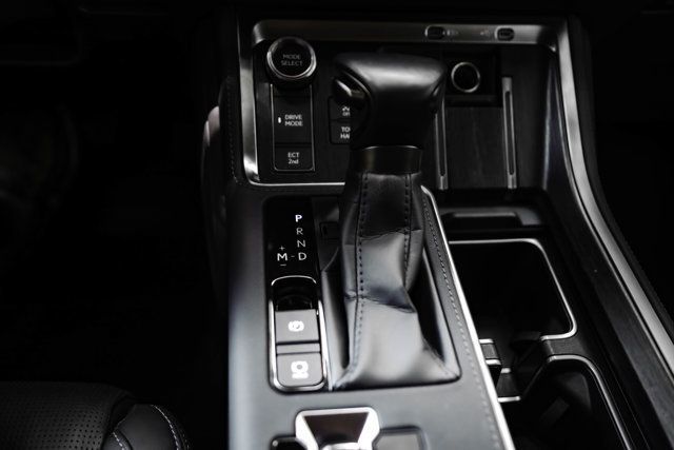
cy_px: 225
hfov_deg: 58.7
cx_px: 337
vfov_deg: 41.1
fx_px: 599
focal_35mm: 32
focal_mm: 32
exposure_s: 1/250
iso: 800
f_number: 2.8
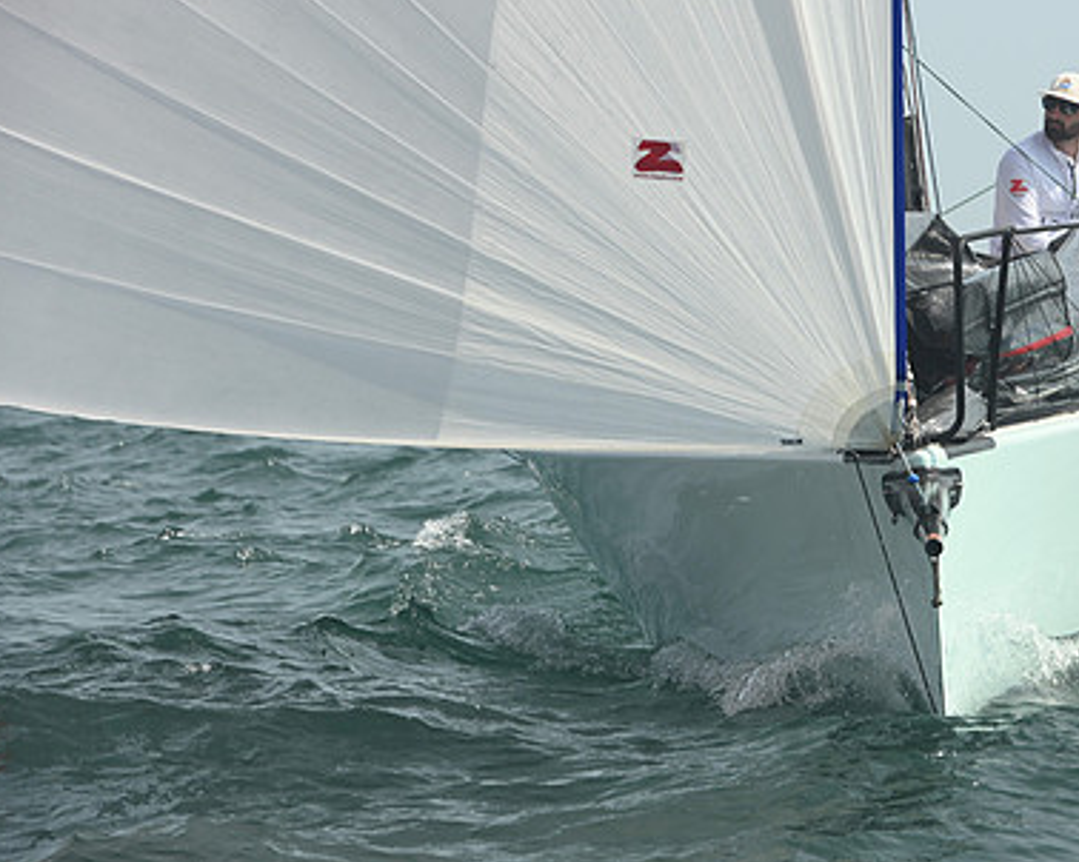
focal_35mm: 252
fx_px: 8043
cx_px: 788
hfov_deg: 7.7
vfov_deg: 6.1
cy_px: 430
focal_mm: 175
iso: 320
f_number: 8
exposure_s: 1/1250
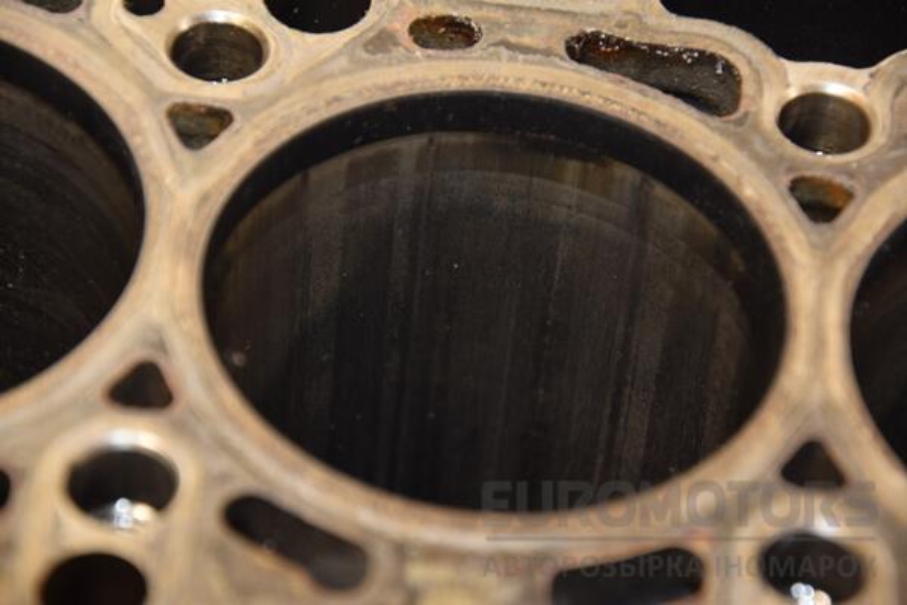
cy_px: 302
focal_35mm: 158
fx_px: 3968
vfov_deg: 8.7
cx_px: 454
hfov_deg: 13.0
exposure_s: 1/60
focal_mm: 105
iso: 800
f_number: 5.6
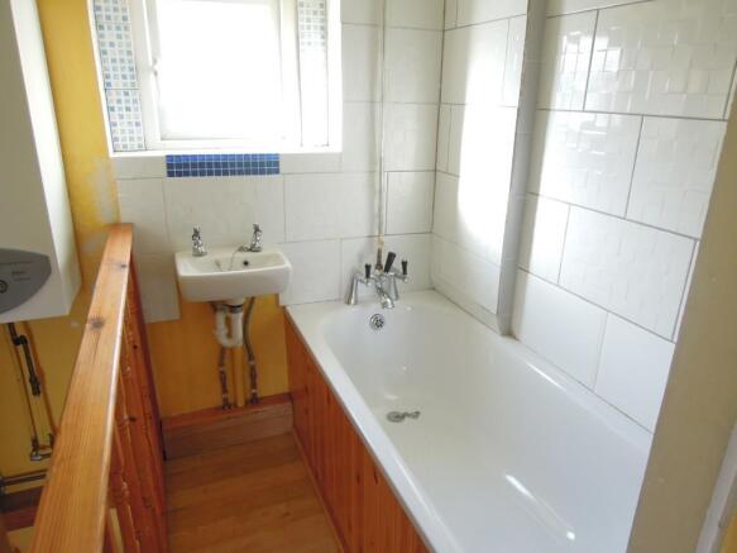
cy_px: 276
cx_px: 368
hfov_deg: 71.6
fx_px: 511
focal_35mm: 24
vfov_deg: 56.8
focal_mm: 4.3
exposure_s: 1/30
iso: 250
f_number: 2.8
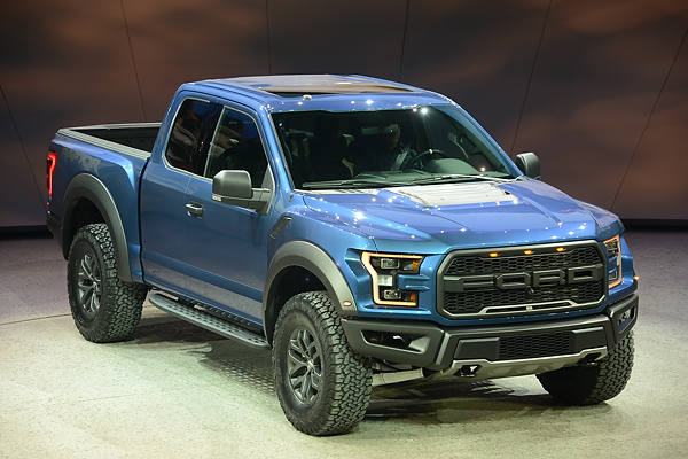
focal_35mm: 122
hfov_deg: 16.8
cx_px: 344
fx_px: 2331
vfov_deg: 11.2
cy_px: 230
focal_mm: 122
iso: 400
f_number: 6.3
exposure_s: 1/80
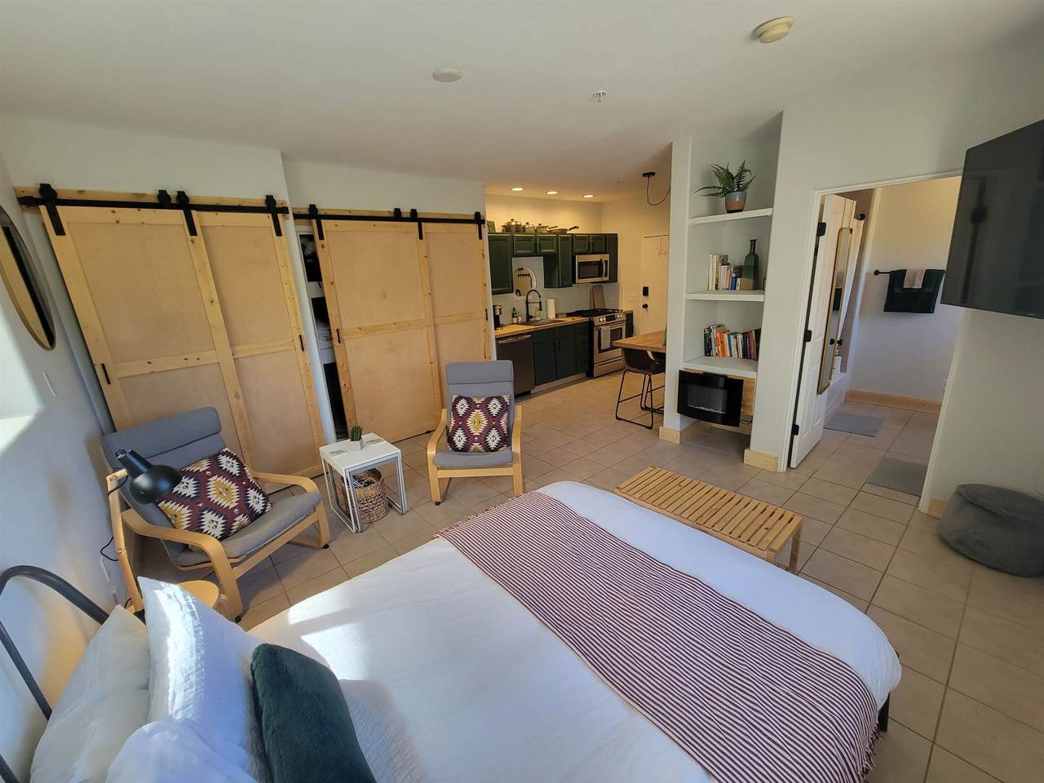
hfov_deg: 106.2
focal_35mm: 13
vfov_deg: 89.9
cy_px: 392
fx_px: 392
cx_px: 522
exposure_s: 1/60
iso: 125
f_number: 2.2
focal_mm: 2.2
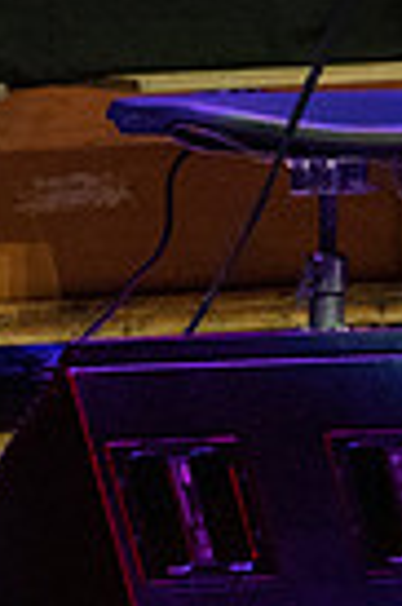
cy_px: -287
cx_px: 1270
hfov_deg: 1.1
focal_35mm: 1228
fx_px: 20620
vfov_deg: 1.7
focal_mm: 253
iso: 3200
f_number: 7.1
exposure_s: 1/320
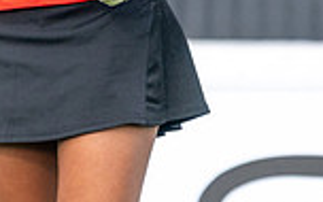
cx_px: -85
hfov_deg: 1.2
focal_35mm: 1748
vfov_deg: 0.8
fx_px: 15387
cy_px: -187
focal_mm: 300
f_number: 6.3
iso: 400
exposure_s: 1/640
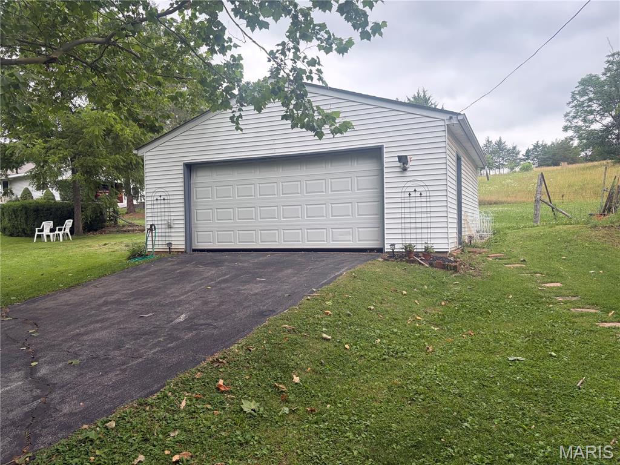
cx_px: 310
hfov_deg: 67.3
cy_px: 232
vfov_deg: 53.1
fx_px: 466
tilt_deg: -1.9
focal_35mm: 26
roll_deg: +0.9
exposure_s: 1/252
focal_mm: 5.96
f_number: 1.6
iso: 40
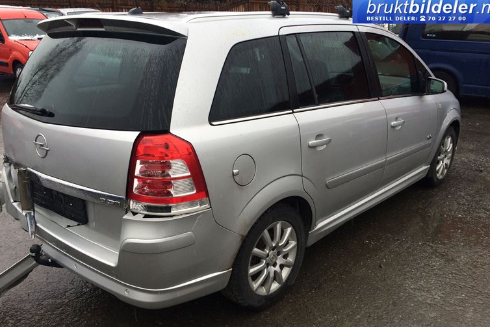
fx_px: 436
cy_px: 181
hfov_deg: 58.7
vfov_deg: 41.1
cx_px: 248
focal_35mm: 32
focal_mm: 4.15
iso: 32
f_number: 2.2
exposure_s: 1/406
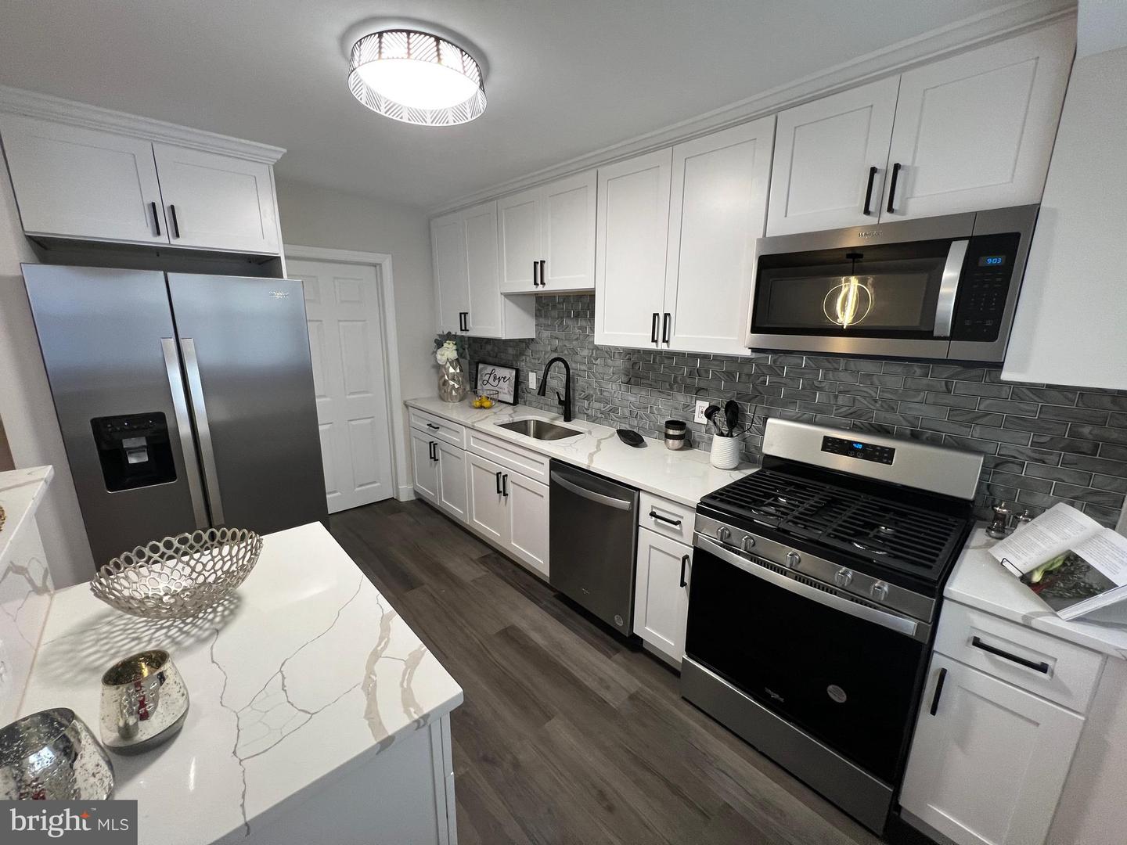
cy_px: 422
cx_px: 564
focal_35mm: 13
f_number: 1.8
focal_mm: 1.57
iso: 125
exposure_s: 1/60
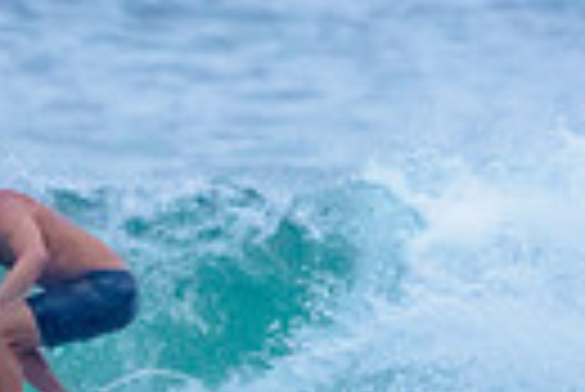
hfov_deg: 0.8
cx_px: -317
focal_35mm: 2726
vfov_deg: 0.5
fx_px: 44347
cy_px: 306
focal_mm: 500
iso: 3200
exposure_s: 1/2000
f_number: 5.6
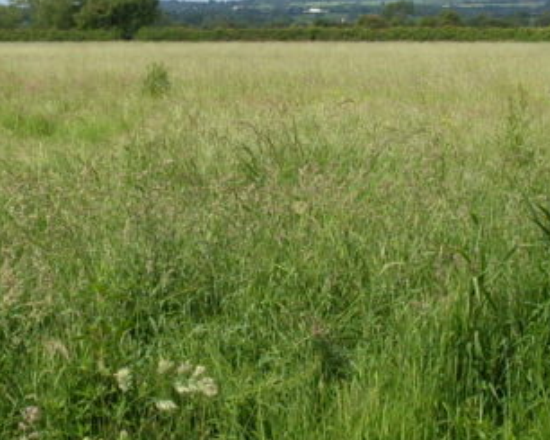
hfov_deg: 15.5
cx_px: 284
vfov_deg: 12.4
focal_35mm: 124
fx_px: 2019
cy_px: 158
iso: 80
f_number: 8.4
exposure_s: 1/250
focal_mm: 6.3
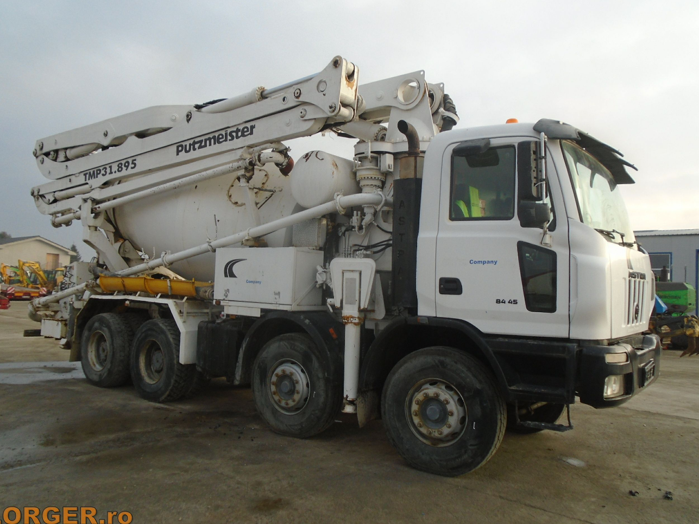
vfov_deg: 51.3
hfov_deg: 65.3
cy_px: 261
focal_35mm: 27
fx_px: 545
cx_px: 340
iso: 100
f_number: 3.2
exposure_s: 1/320
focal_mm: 4.6
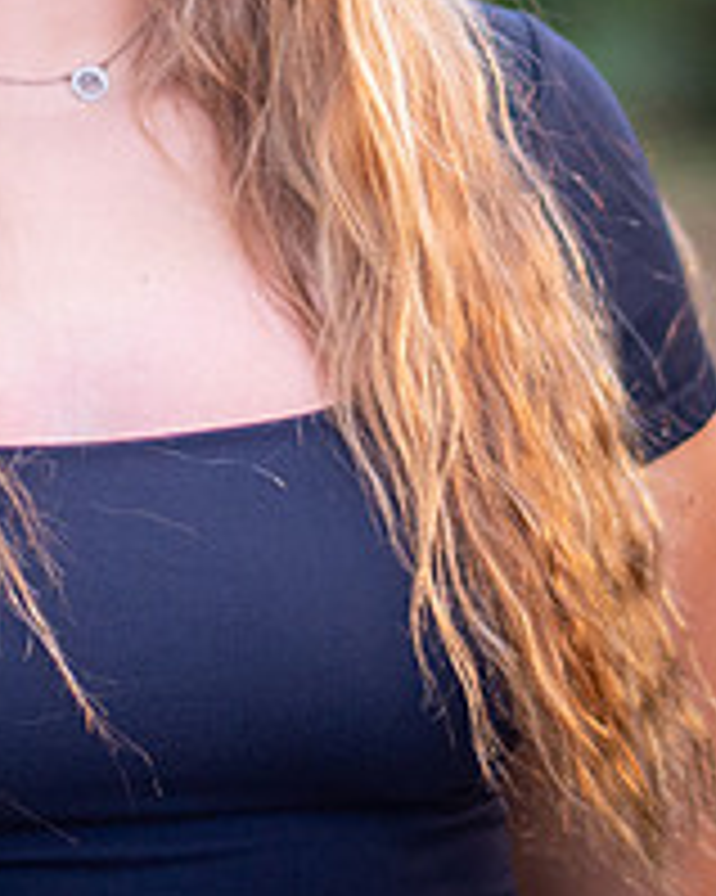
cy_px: -290
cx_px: 95
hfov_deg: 6.5
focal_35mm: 236
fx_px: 6256
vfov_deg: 8.1
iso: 2000
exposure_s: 1/1000
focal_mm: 58
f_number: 1.8
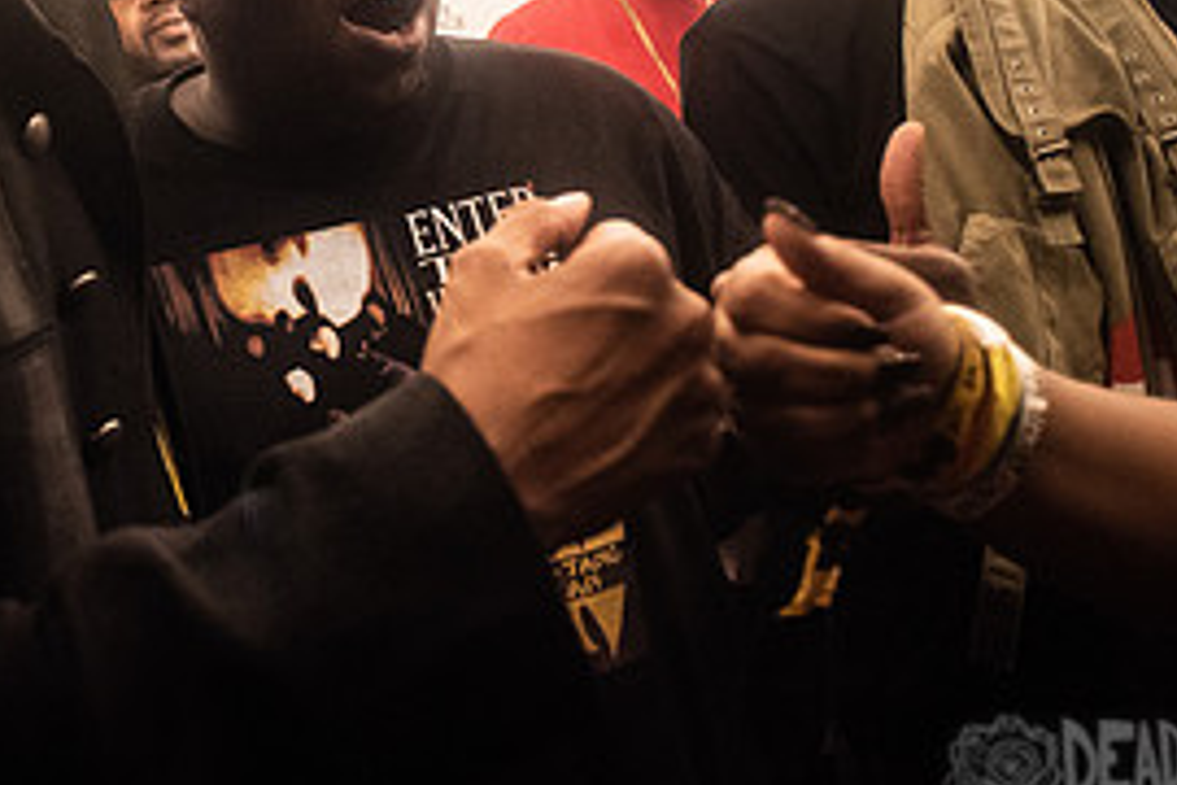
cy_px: 28
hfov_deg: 42.8
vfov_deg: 29.4
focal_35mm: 43
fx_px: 1406
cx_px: 196
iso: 2000
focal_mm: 20
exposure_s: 1/160
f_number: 3.5
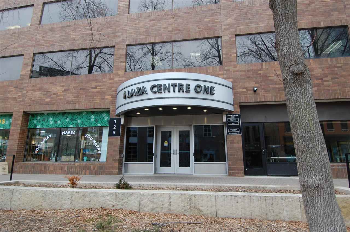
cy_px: 116
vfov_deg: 36.7
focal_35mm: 36
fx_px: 349
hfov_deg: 53.2
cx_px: 175
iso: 280
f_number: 5.6
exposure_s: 1/125
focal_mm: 24
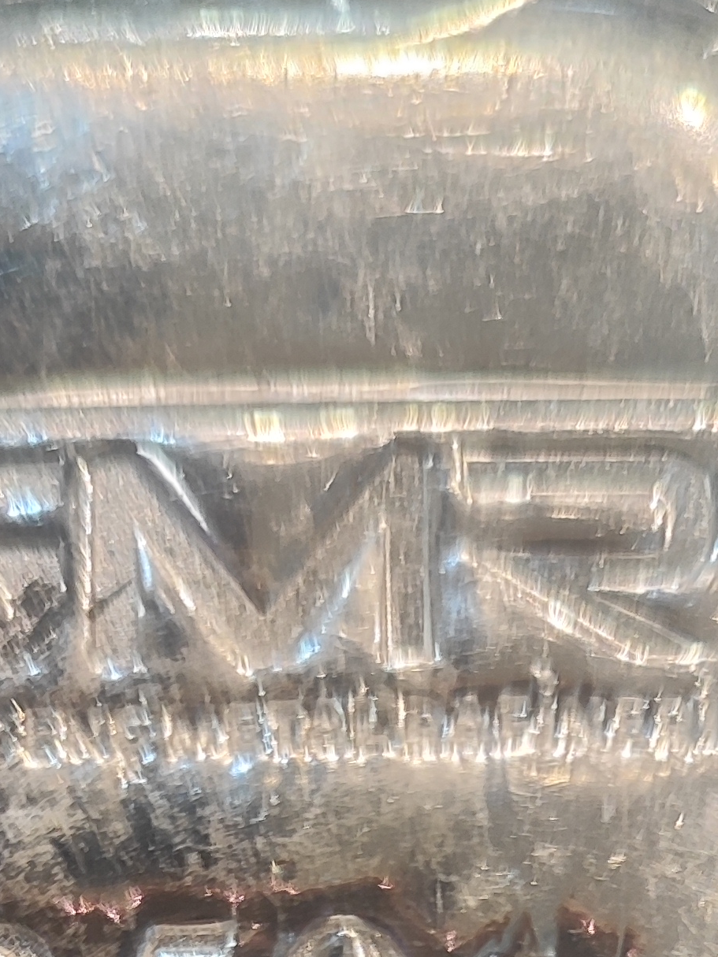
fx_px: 2185
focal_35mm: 79
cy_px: 1442
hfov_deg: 18.6
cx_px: 410
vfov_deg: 20.9
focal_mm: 5.89
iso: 144
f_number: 1.89
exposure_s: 1/100
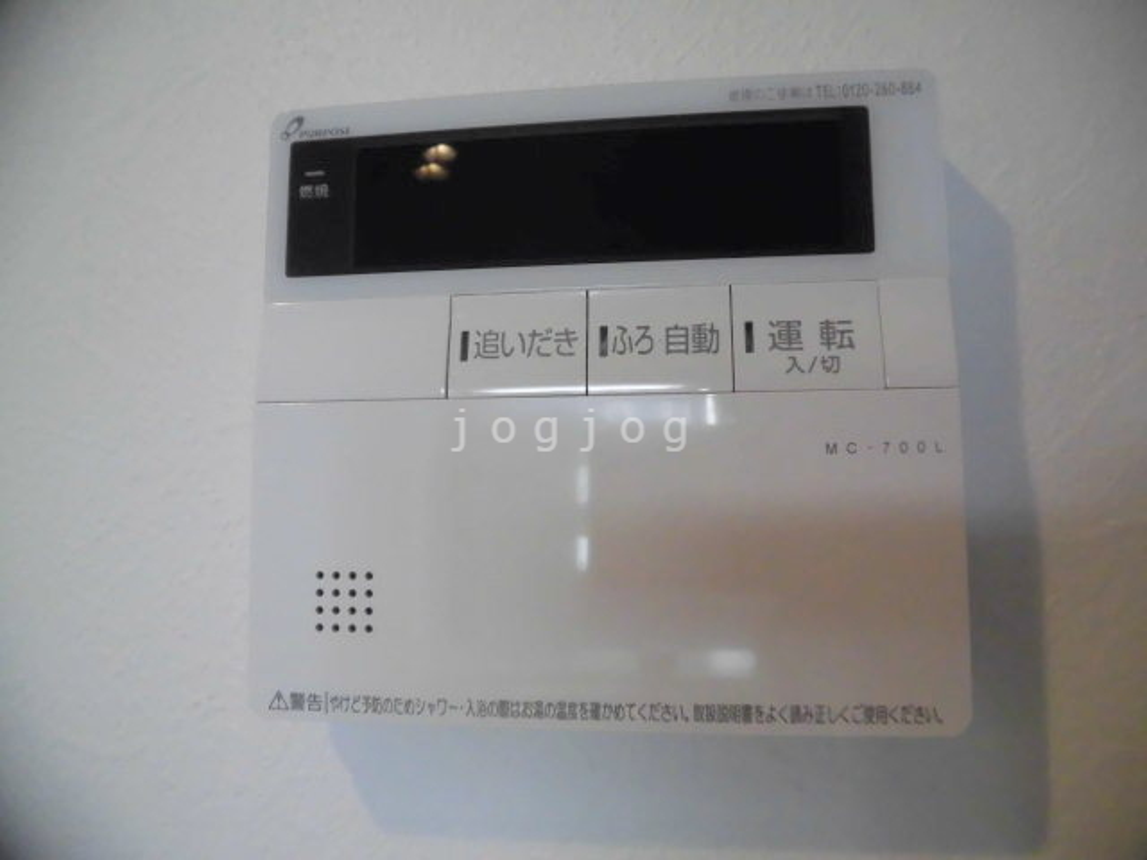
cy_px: 430
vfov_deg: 56.8
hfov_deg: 71.6
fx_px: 795
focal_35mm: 24
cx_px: 574
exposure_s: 1/200
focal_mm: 4.3
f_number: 3.1
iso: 800
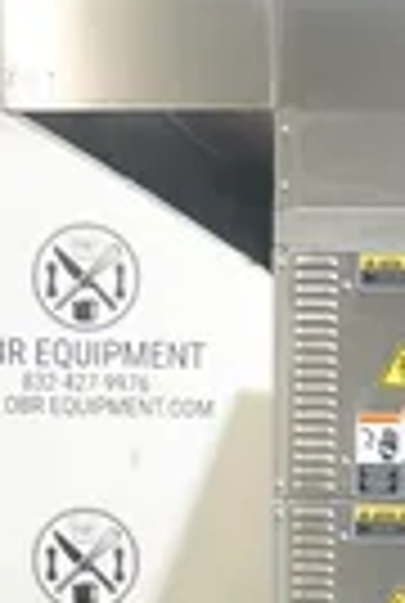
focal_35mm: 116
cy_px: 729
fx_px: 1947
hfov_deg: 11.5
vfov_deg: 16.8
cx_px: 565
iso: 1600
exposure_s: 1/40
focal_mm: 14.4
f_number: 3.5
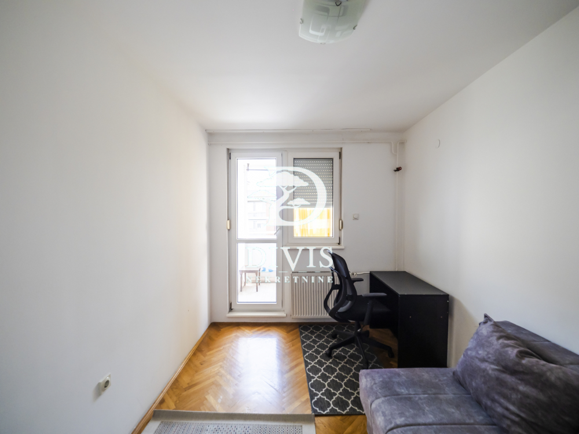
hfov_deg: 102.1
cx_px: 290
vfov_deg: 85.7
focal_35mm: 14
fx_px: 234
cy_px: 217
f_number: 4
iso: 400
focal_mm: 7
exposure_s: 1/80
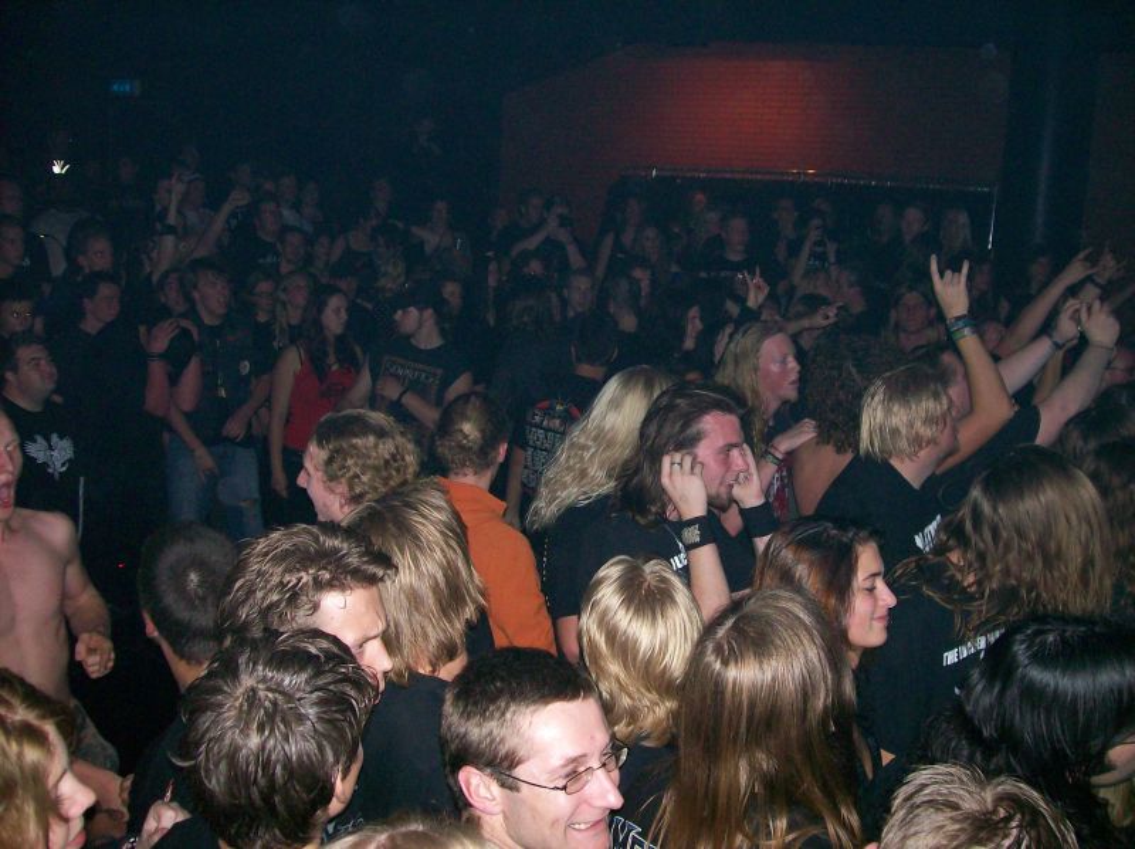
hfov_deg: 51.4
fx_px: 1179
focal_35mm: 36
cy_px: 424
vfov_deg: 39.6
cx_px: 568
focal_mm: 6
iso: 140
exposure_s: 1/64
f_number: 2.7
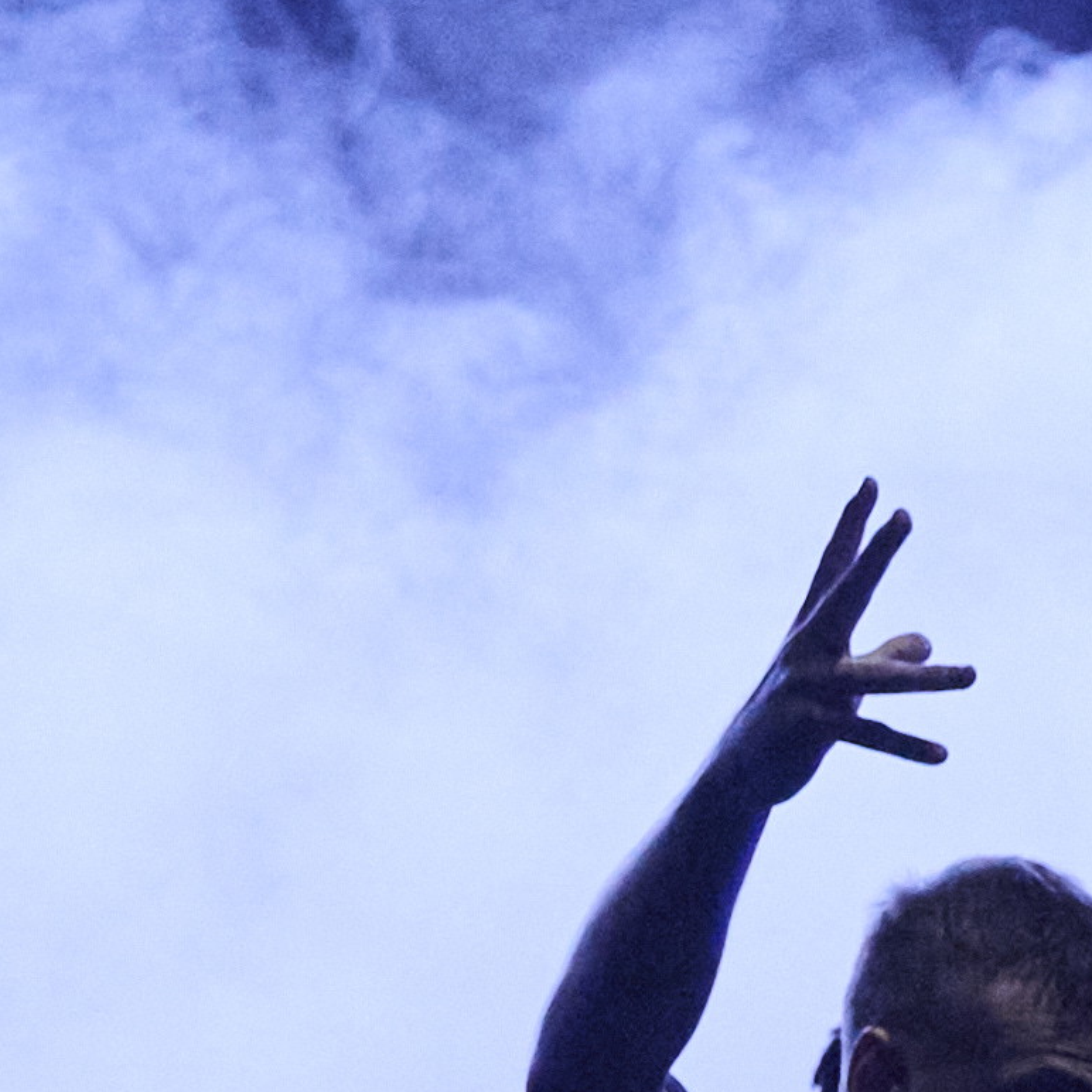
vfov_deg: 8.5
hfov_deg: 7.9
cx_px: 2645
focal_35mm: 205
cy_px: 837
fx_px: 7300
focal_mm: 22.5
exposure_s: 1/160
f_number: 3.2
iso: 4000
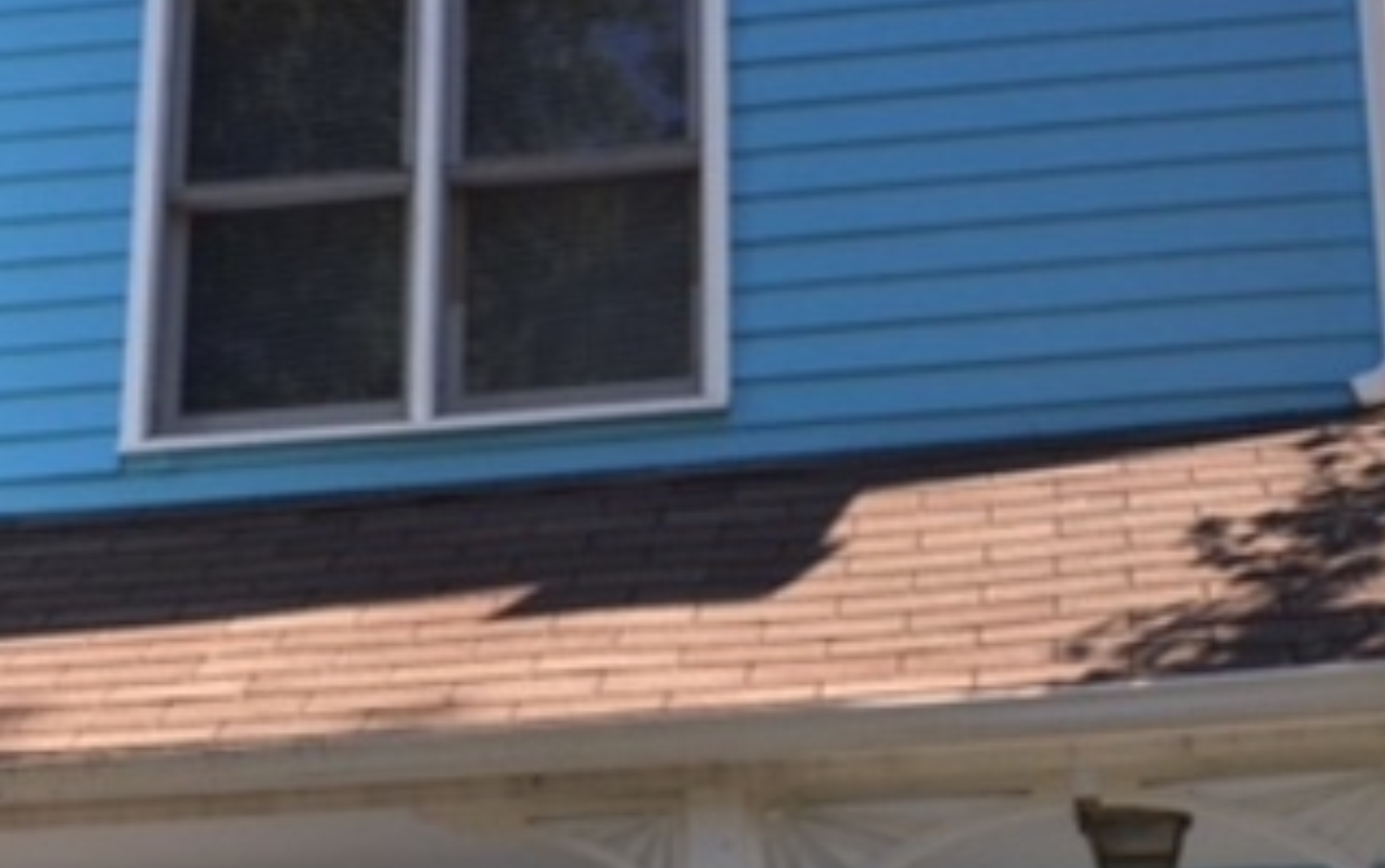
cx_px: 673
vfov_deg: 16.7
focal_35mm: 77
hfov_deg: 26.8
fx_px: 2909
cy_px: 794
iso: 32
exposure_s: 1/599
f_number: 2.2
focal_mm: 4.15
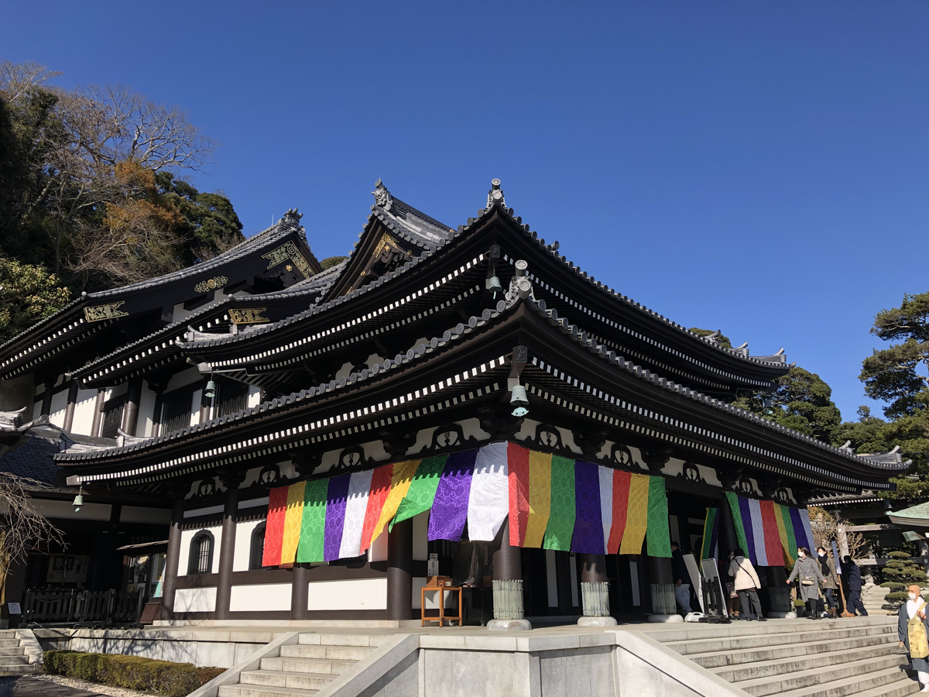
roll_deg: +1.1
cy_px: 348
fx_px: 751
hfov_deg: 63.4
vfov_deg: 49.7
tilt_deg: +19.3
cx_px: 464
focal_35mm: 28
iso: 20
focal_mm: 3.99
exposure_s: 1/1066
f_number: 1.8
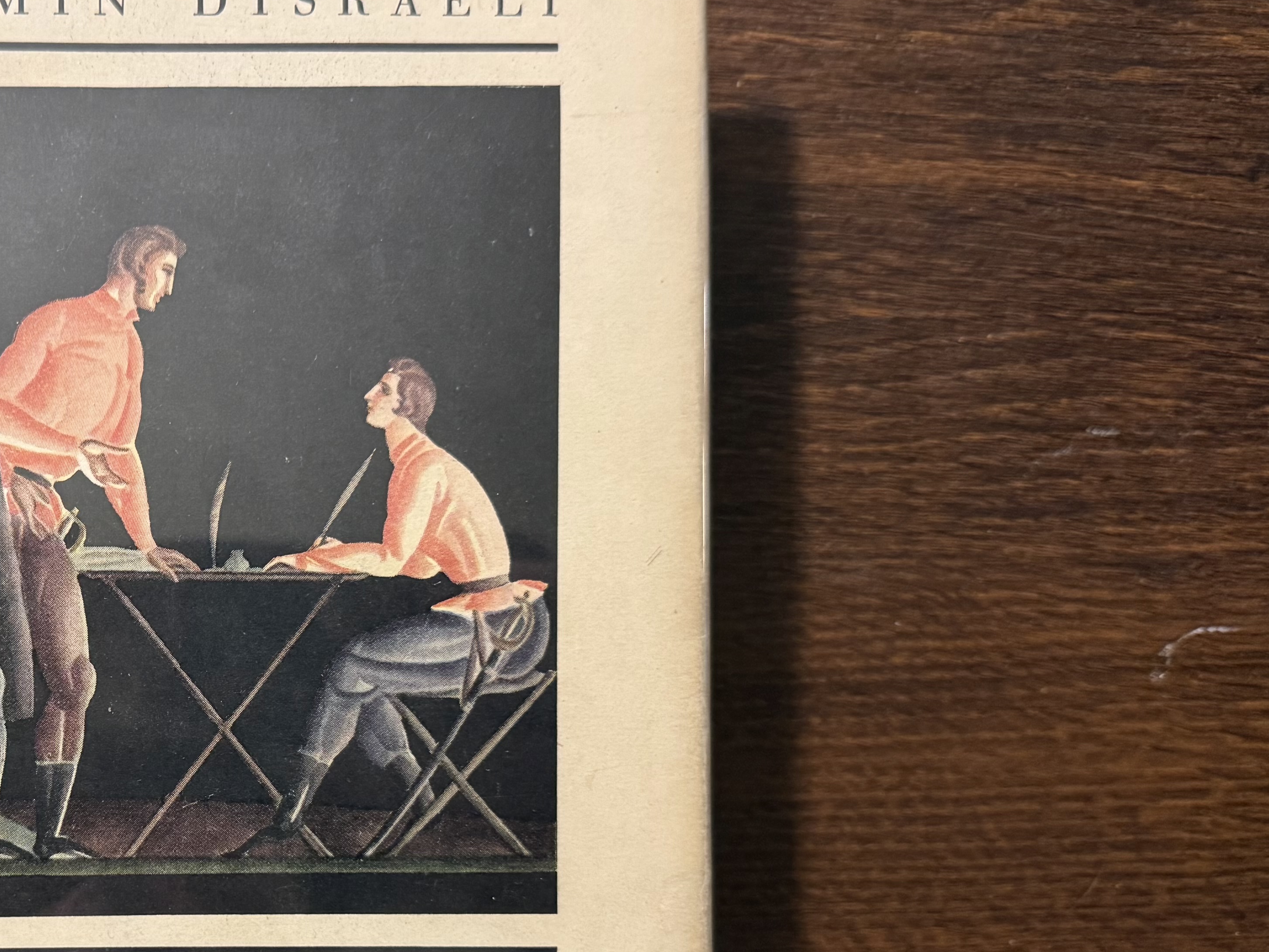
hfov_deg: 38.0
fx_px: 1723
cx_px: 151
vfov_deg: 30.6
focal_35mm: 47
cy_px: 654
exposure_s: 1/60
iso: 250
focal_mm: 6.76
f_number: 1.78
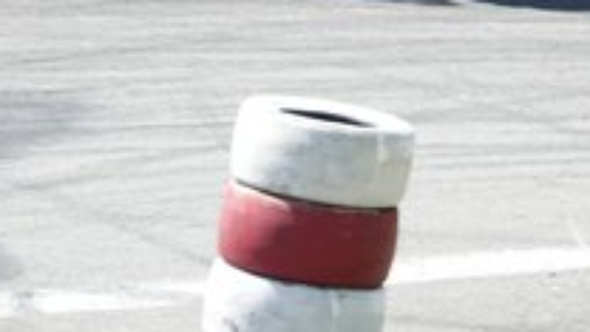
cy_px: -79
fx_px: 10998
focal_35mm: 703
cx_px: 355
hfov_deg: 3.1
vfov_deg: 1.7
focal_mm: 113.69
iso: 250
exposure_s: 1/800
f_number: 4
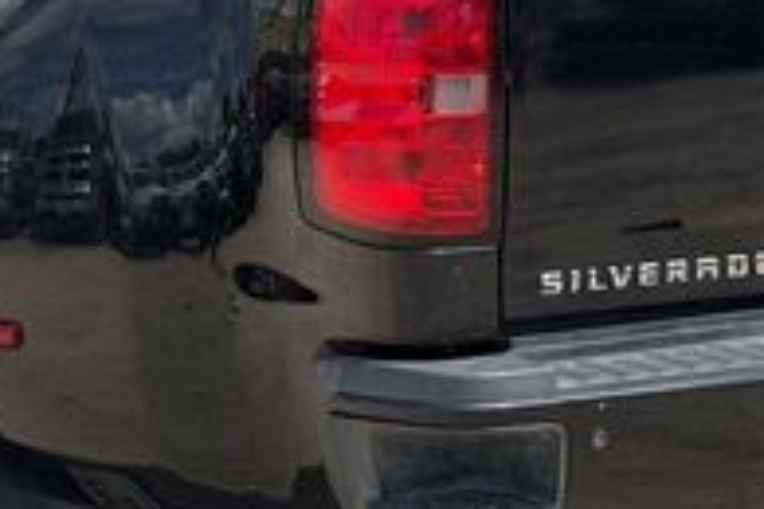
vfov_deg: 8.4
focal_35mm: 164
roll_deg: +1.8
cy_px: 141
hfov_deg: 12.5
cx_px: 161
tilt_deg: -7.7
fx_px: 3480
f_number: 1.78
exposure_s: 1/3534
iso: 64
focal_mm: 6.76
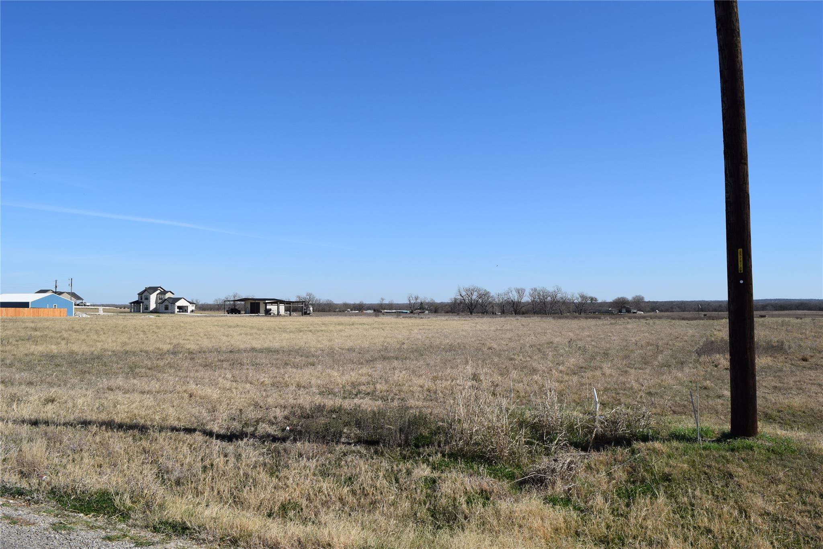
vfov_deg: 47.9
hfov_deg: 67.4
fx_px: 617
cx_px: 412
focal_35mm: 27
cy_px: 274
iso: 200
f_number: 11
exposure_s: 1/500
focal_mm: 18
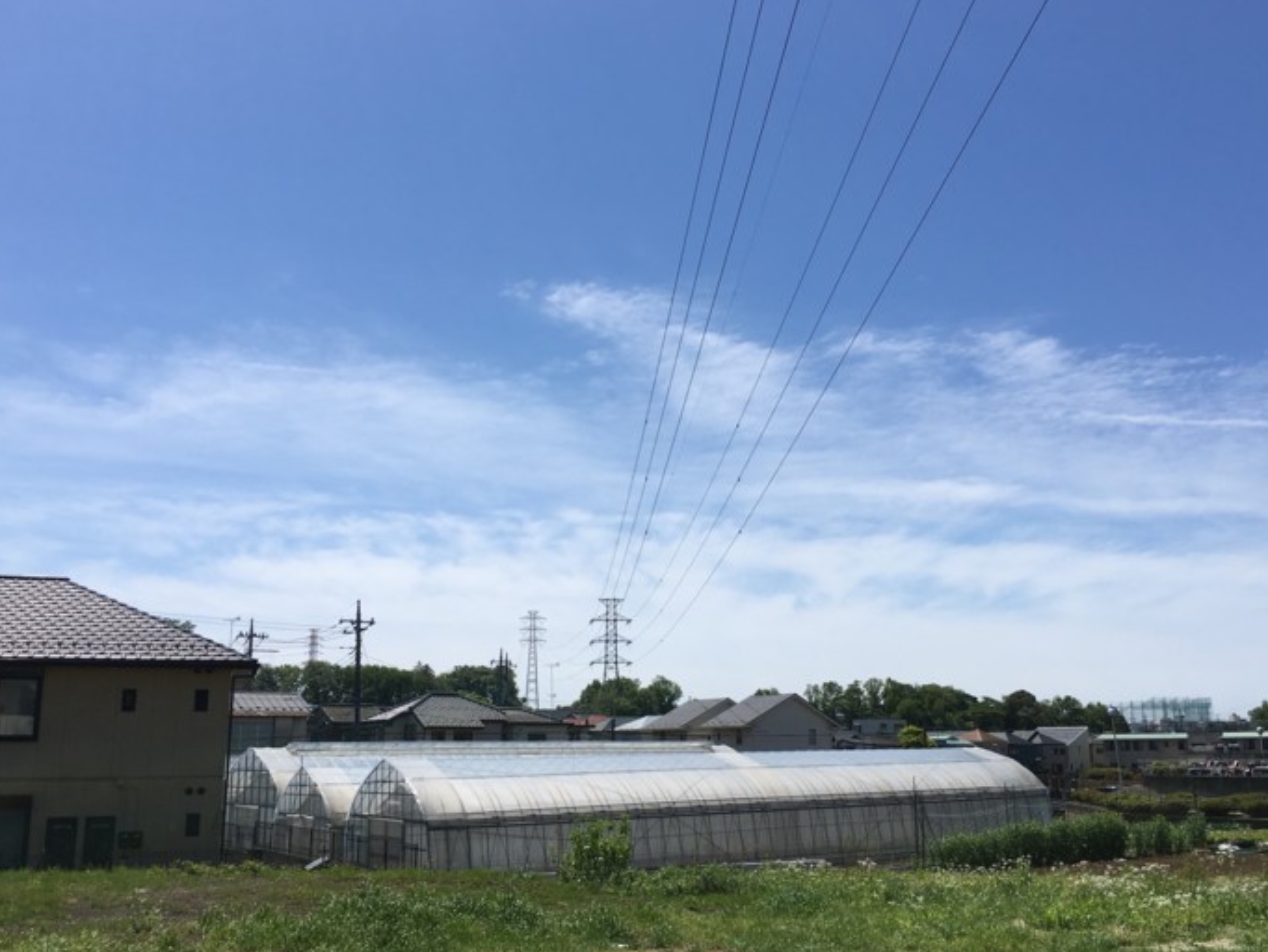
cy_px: 517
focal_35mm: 34
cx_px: 615
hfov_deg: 53.9
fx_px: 1246
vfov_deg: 41.8
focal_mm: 4.15
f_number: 2.2
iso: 25
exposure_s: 1/3077
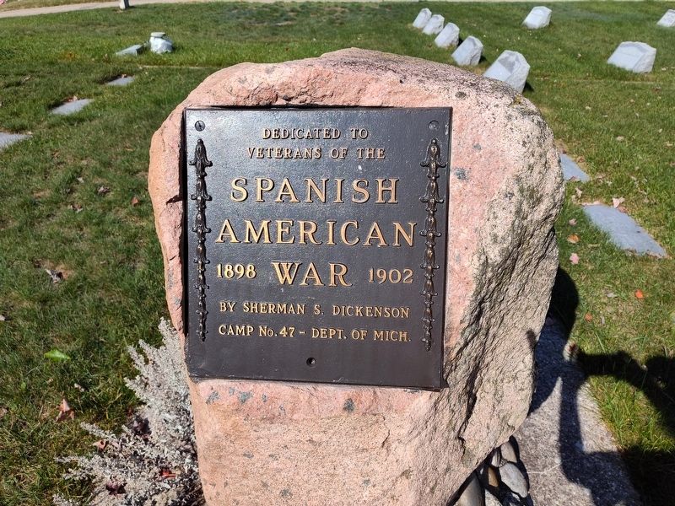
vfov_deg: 58.9
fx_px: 448
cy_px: 253
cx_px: 338
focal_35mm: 23
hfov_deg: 73.9
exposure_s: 1/1800
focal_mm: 5.56
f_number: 1.8
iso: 100
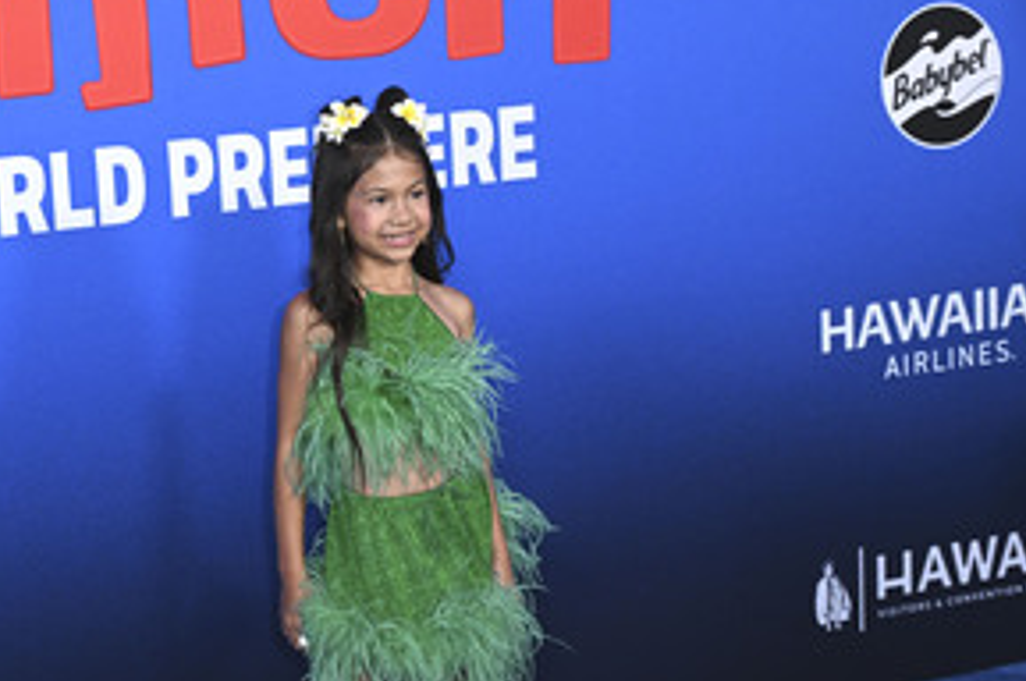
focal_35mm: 64
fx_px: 1822
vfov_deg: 21.0
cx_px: 332
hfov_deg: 31.2
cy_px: 507
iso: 1600
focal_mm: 41
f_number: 6.3
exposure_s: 1/200
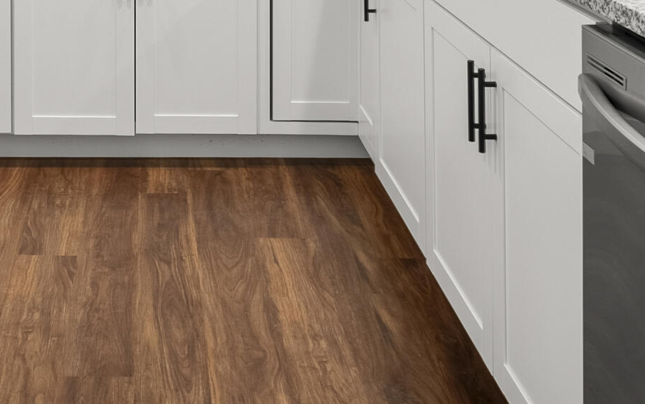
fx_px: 950
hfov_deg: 35.2
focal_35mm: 54
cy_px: -214
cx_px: 58
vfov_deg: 20.3
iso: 200
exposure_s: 1/60
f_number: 8
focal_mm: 16
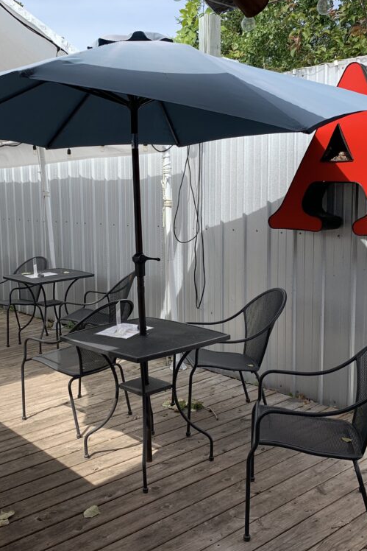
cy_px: 275
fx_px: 565
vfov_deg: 51.9
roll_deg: +1.2
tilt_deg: -5.1
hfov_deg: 35.5
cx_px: 115
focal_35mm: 37
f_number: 1.8
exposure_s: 1/1220
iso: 25
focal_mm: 4.25
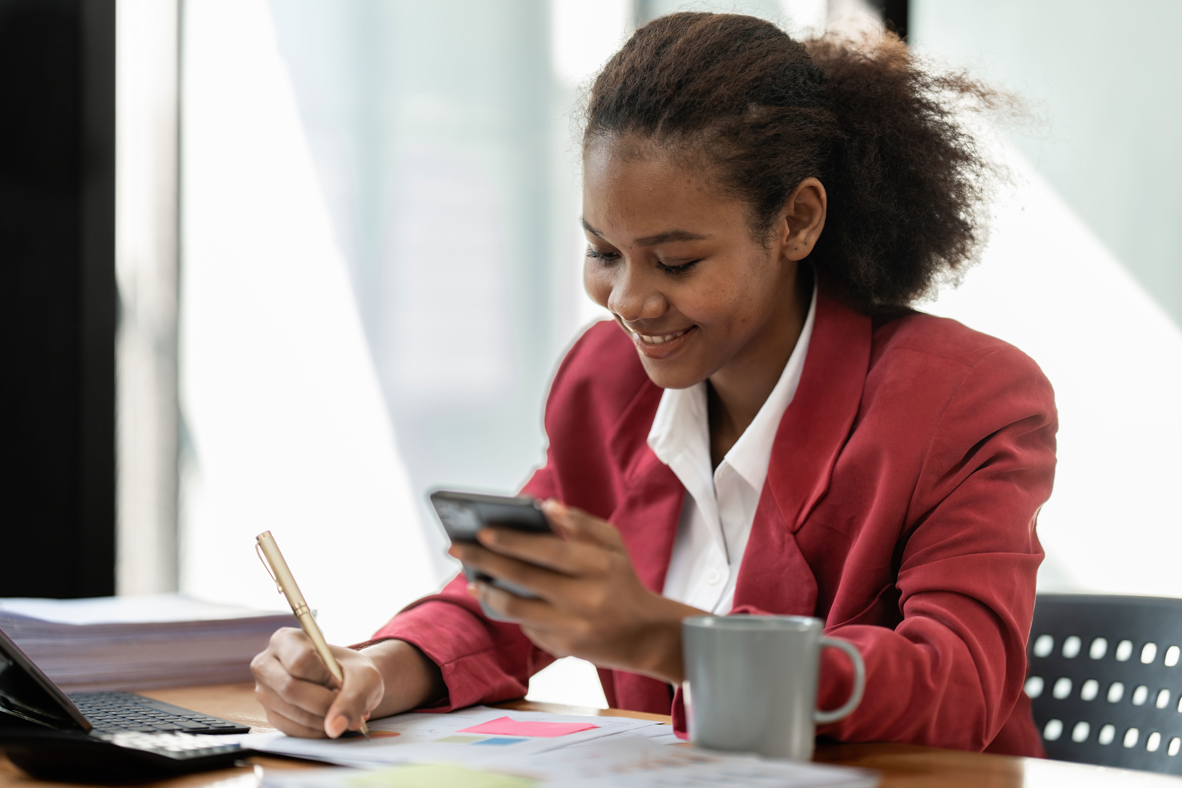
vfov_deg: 16.1
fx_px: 2791
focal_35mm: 85
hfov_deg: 23.9
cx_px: 591
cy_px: 394
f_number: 1.4
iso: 400
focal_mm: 85
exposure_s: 1/1250
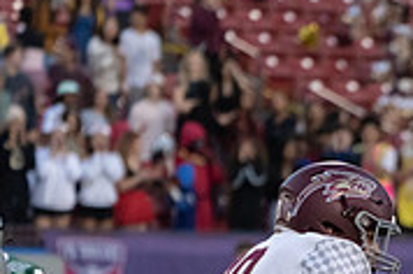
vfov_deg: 1.8
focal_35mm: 758
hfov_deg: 2.7
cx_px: 617
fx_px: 8680
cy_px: 414
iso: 4000
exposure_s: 1/1250
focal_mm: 232
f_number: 5.6
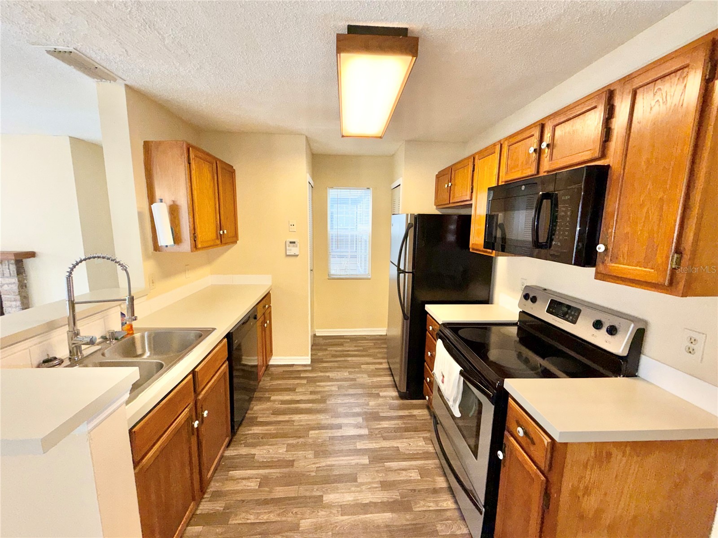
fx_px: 290
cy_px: 269
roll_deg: -0.5
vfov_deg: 85.7
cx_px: 359
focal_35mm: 14
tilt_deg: -9.4
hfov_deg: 102.1
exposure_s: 1/60
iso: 40
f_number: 2.2
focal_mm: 2.22
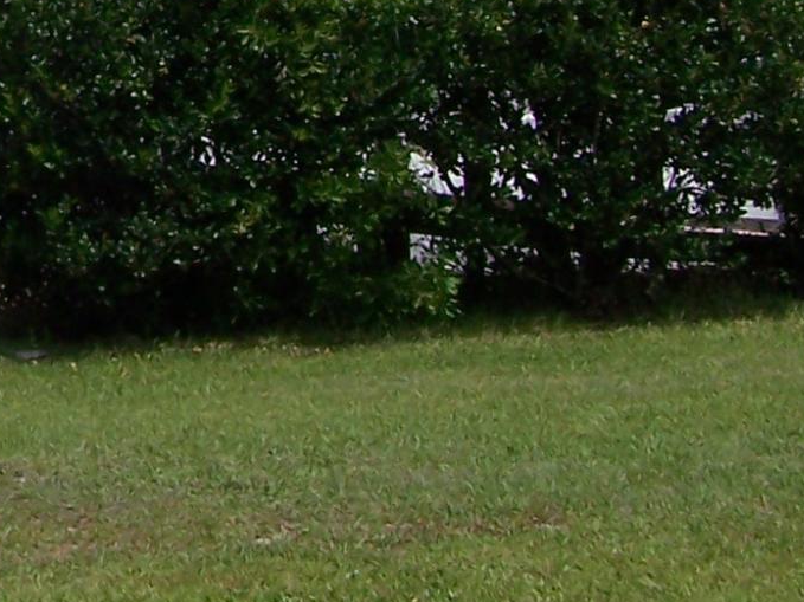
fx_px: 3901
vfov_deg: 8.6
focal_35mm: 168
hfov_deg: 11.4
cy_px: -276
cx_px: -343
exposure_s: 1/640
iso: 64
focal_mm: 6.3
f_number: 4
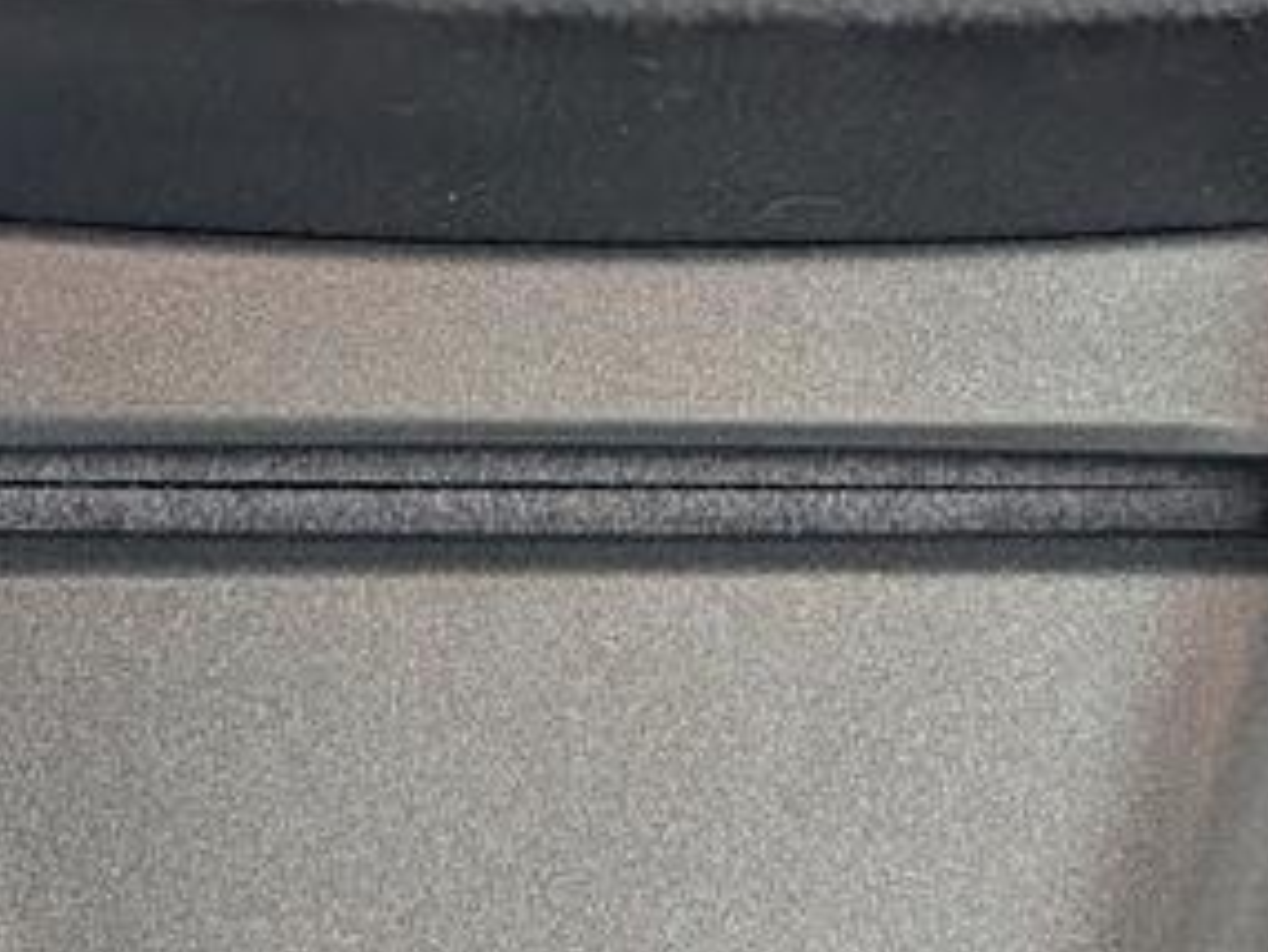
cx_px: 699
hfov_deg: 17.9
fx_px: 4031
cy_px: 685
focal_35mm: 110
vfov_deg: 13.4
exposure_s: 1/263
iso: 164
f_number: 1.68
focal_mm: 6.9
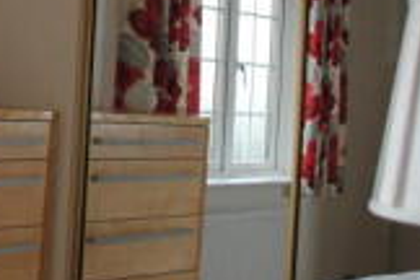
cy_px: 6
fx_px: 1272
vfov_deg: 12.4
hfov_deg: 17.4
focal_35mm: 109
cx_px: -149
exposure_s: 1/60
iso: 200
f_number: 3.5
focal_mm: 18
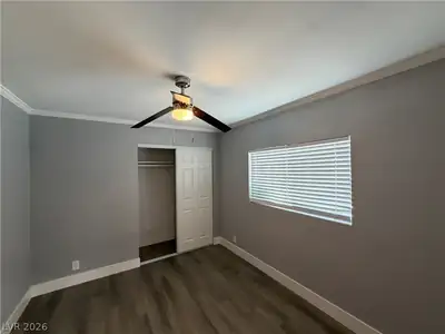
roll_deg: +1.2
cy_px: 167
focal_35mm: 14
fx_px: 180
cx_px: 222
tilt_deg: +0.2
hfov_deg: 102.1
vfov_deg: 85.7
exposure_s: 1/60
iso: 250
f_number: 2.2
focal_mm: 2.22
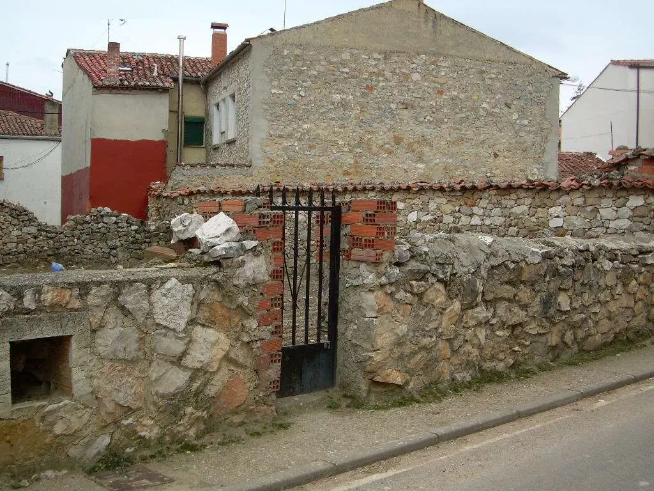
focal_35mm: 38
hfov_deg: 49.0
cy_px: 246
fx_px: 718
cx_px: 327
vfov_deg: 37.7
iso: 50
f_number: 2.8
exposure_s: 1/177
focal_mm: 6.3
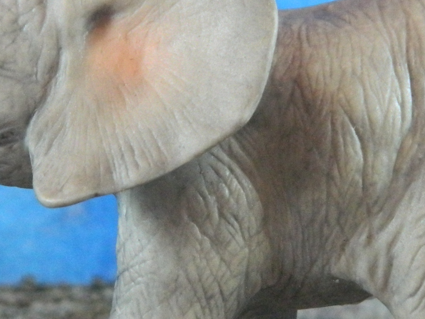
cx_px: 224
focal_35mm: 301
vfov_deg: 4.9
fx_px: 3696
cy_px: 241
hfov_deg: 6.6
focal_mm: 18.6
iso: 400
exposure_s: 1/15
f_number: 4.5
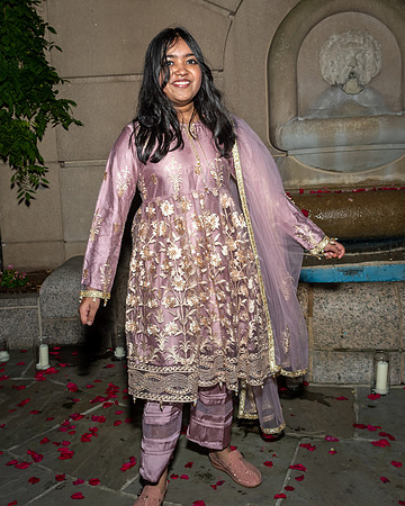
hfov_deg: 38.8
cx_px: 183
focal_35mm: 38
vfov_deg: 47.6
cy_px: 236
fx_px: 574
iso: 500
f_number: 5.6
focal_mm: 17
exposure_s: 1/250
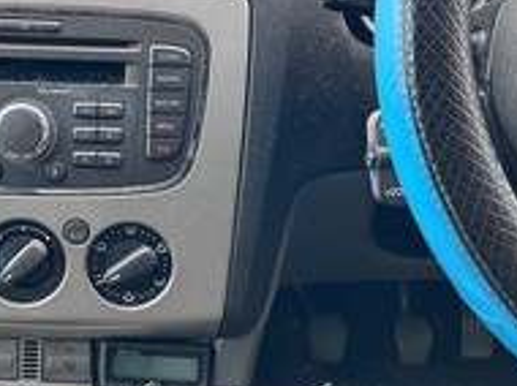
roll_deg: +1.2
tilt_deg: -23.5
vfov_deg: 30.2
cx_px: 139
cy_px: 169
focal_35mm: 48
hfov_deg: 38.8
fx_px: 716
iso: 32
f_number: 1.5
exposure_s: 1/121
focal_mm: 5.7
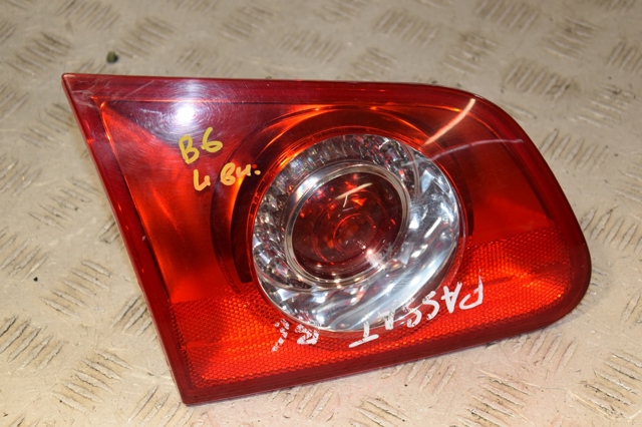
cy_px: 214
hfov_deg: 26.0
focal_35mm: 78
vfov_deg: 17.5
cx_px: 321
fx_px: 1390
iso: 800
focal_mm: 52
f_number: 6.3
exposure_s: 1/200
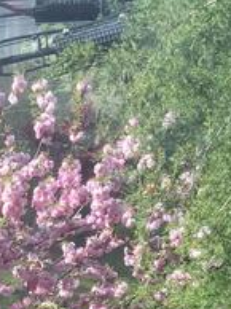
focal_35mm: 115
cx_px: -116
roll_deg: +1.0
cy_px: 559
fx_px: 1025
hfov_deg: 12.2
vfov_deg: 14.9
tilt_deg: -20.8
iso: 32
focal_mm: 4.15
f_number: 2.2
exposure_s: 1/549
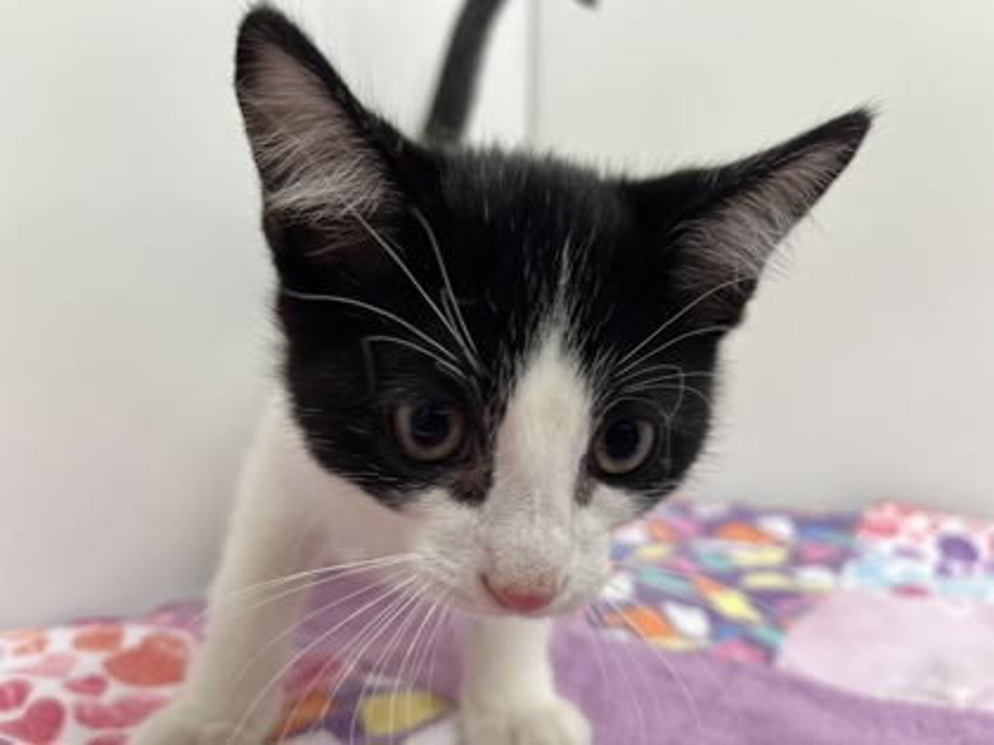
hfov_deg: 67.3
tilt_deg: -1.7
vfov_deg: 53.1
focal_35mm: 26
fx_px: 747
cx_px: 497
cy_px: 372
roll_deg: +1.1
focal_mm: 5.1
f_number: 1.6
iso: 125
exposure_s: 1/121
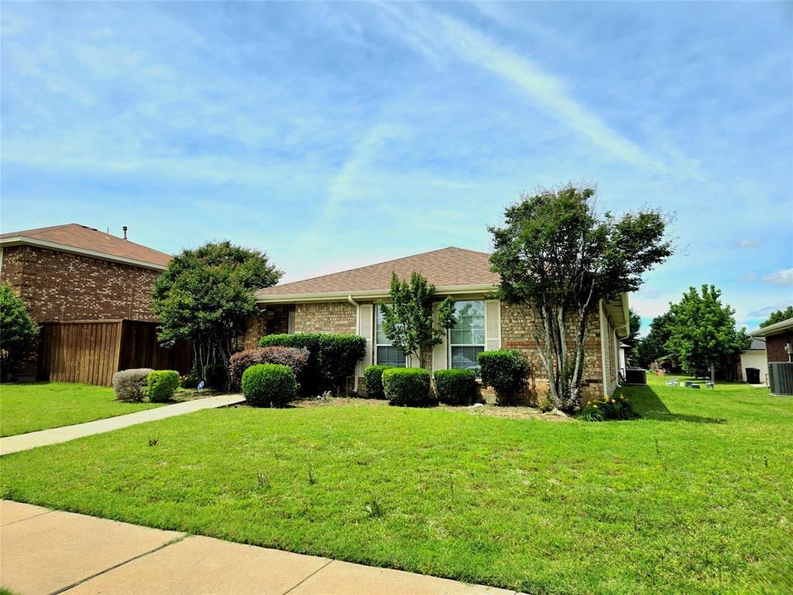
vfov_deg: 58.9
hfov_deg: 73.9
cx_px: 396
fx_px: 527
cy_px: 298
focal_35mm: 23
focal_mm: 5.4
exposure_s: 1/3333
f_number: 1.8
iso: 25
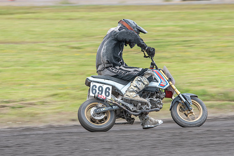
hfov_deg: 5.7
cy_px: 74
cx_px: 118
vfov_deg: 3.8
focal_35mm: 362
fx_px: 2353
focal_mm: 200
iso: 320
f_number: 8
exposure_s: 1/250
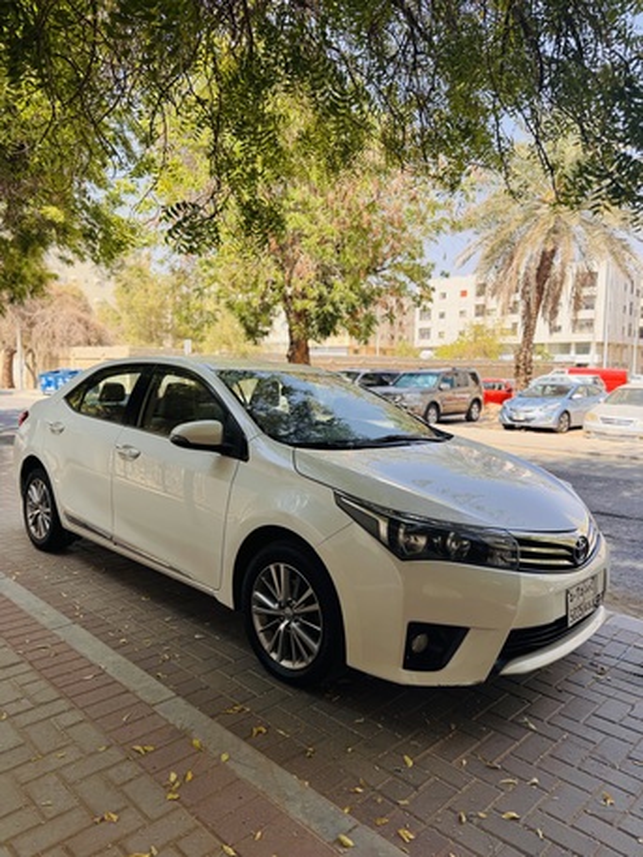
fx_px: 594
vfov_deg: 71.6
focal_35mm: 24
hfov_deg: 56.8
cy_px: 428
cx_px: 322
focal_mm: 6.76
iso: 80
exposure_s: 1/1151
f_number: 1.78
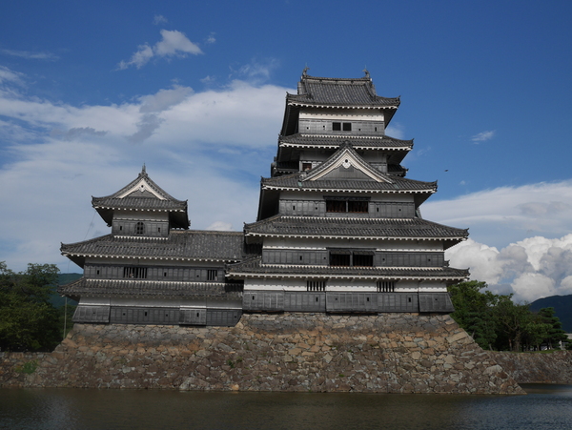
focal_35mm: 42
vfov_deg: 34.4
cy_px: 215
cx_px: 286
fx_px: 695
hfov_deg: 44.8
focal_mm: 21
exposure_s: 1/400
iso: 200
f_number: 10
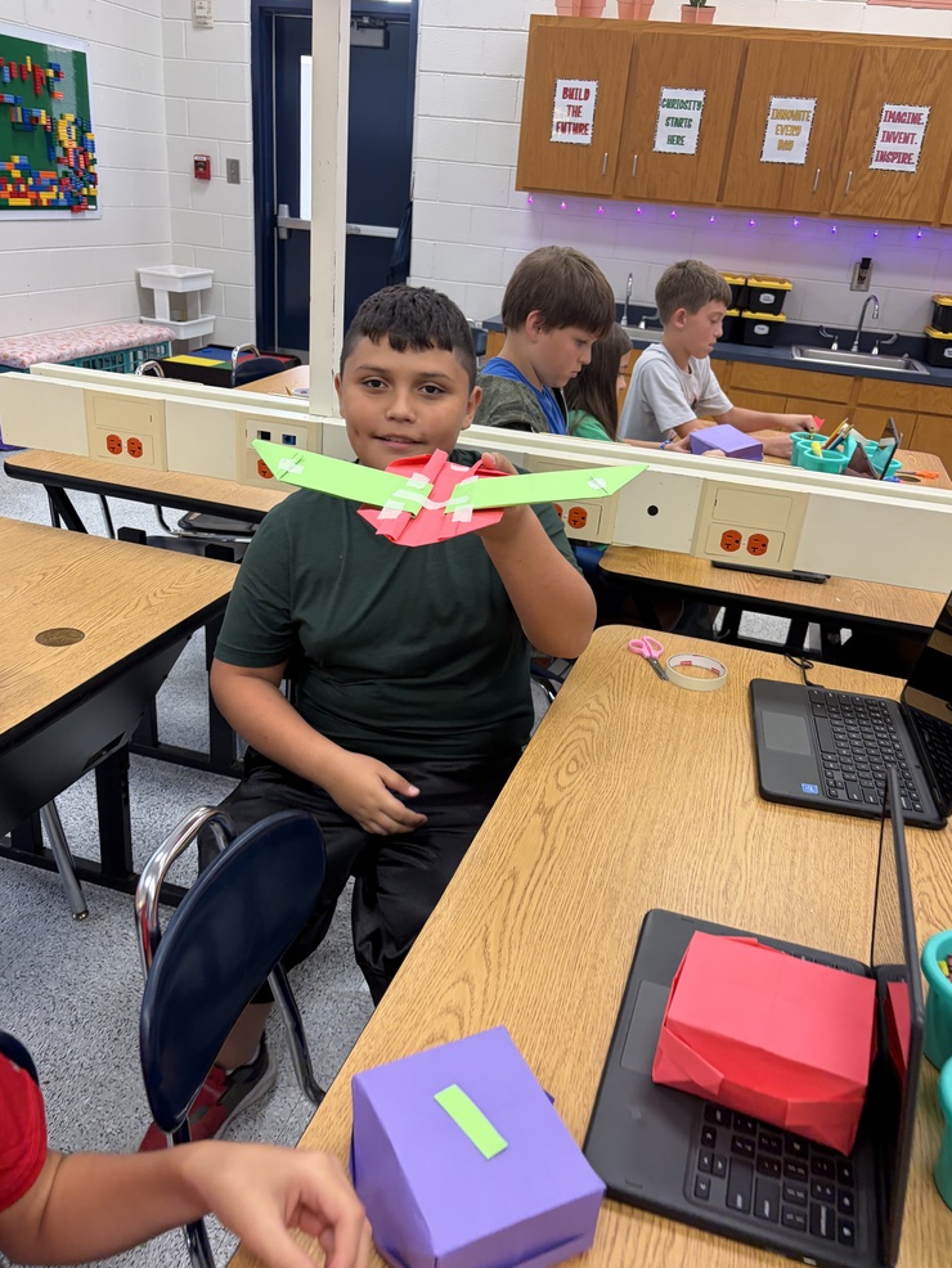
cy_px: 648
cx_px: 484
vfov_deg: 65.3
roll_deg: -3.8
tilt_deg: -29.8
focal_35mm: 27
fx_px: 990
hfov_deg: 51.4
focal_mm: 5.96
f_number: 1.6
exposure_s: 1/60
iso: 100
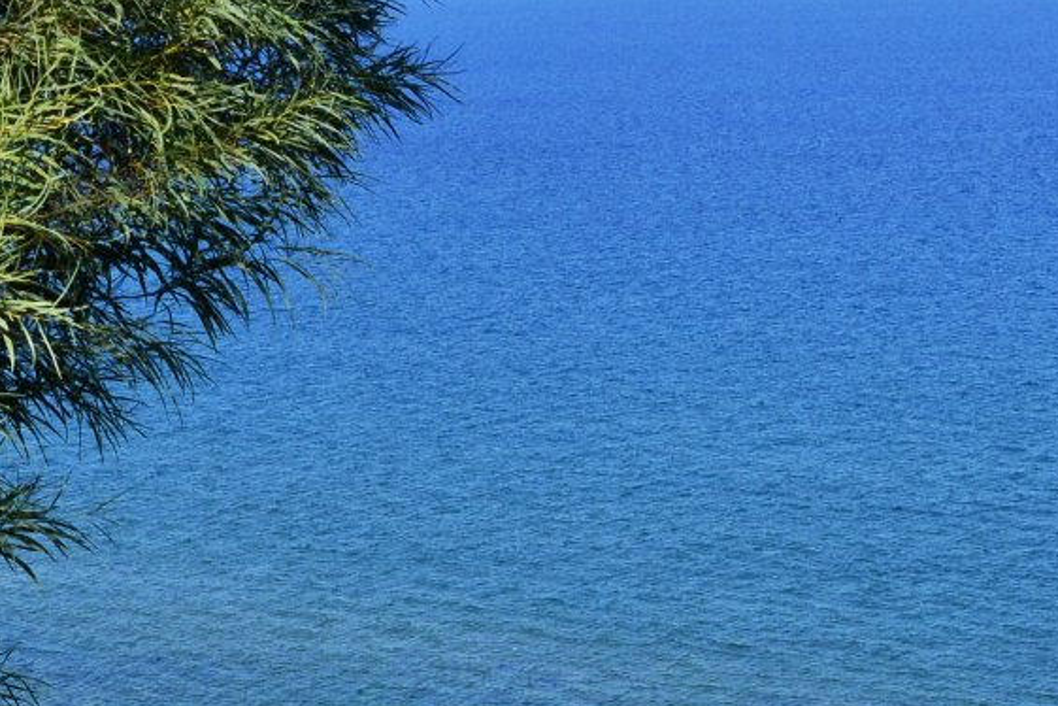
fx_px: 3820
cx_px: 605
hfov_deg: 15.8
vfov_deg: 10.5
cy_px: 610
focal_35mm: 130
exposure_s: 1/400
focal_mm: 30
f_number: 11
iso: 400
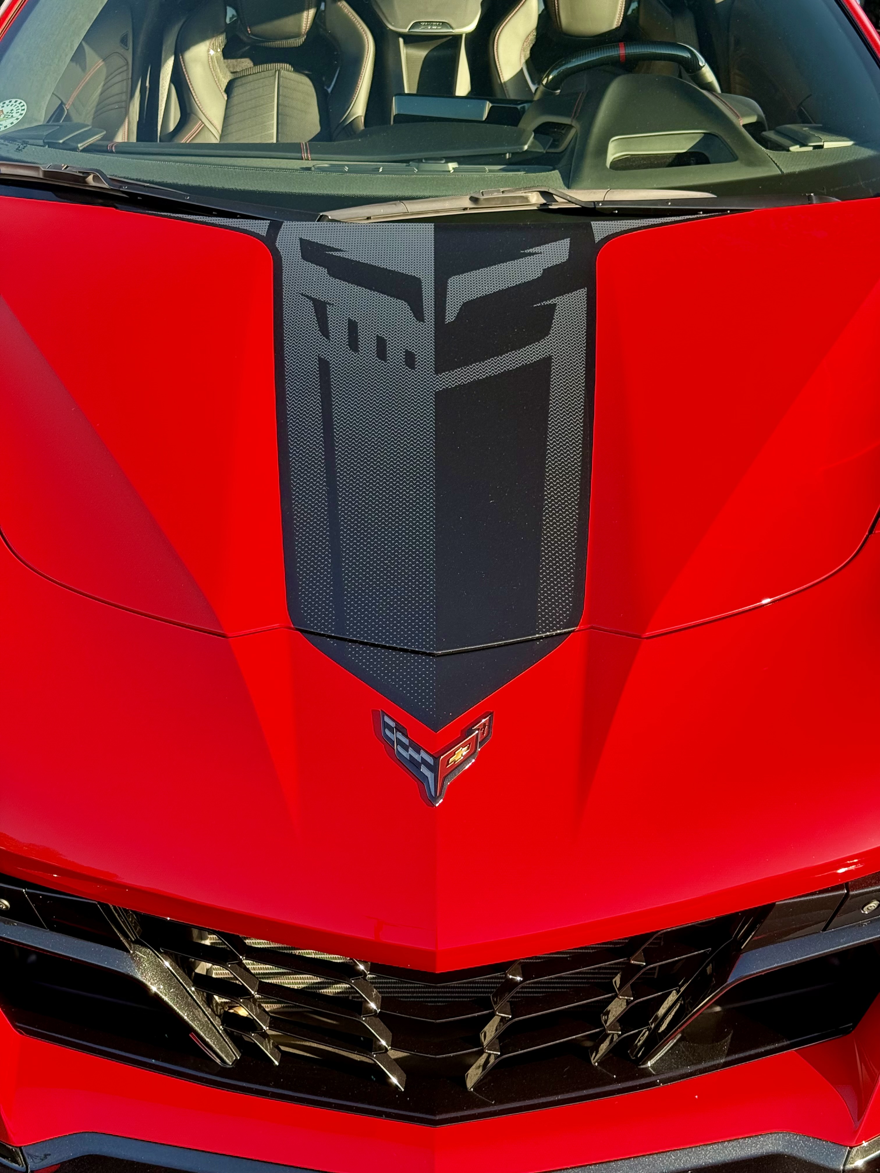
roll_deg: +0.2
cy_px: 586
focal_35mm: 48
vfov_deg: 39.7
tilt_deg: -25.5
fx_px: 1627
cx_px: 440
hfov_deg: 30.3
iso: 80
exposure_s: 1/254
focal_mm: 6.76
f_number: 1.78
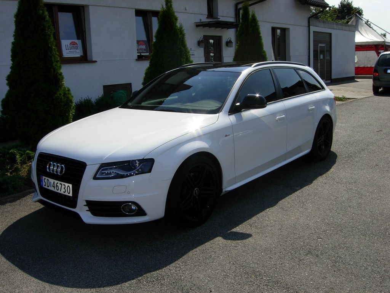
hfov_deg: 51.4
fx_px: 406
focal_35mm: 36
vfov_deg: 39.7
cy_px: 146
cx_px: 195
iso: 50
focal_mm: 7.5
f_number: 6.1
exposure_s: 1/470
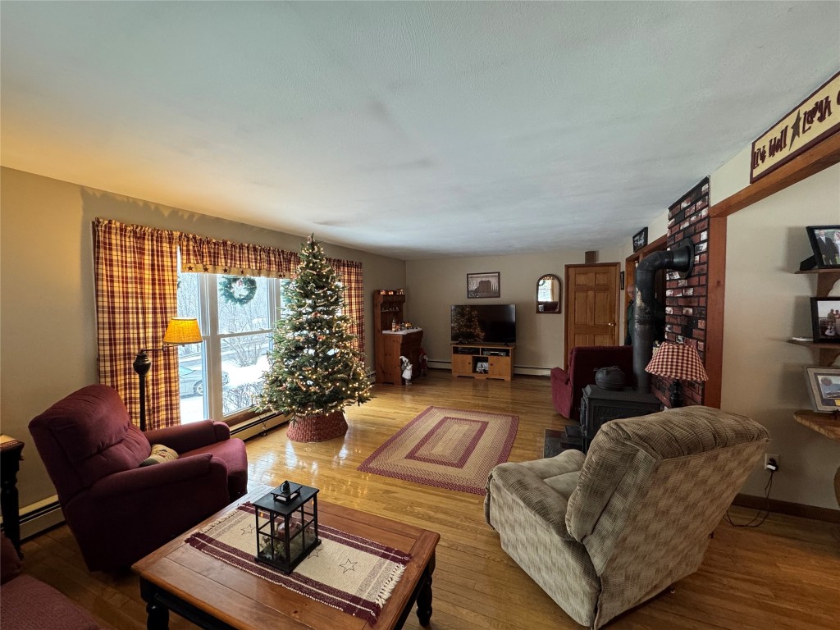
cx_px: 420
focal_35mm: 14
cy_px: 315
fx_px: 340
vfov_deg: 85.7
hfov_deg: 102.1
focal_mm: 2.22
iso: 250
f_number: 2.2
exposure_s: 1/60
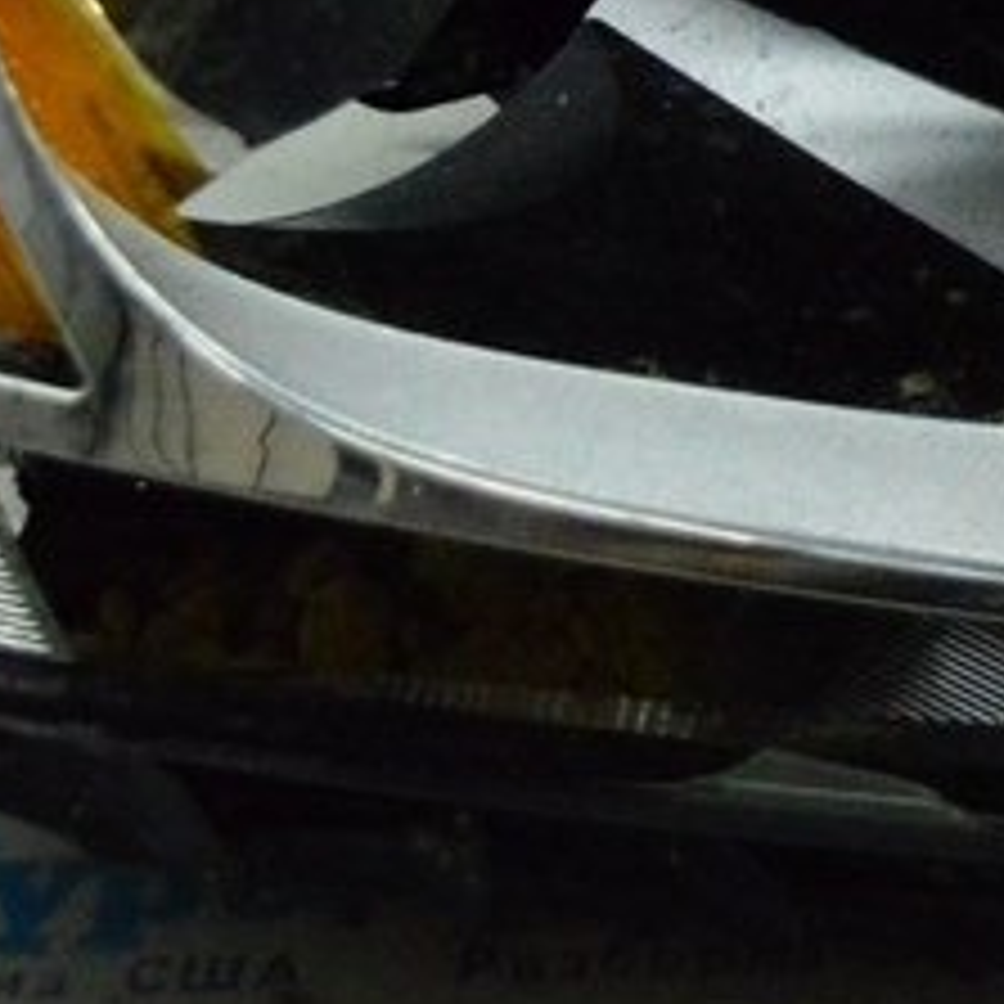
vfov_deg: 10.9
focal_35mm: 158
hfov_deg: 10.8
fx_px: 5183
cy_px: -70
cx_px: 1319
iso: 6400
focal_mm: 27
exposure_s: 1/1000
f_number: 4
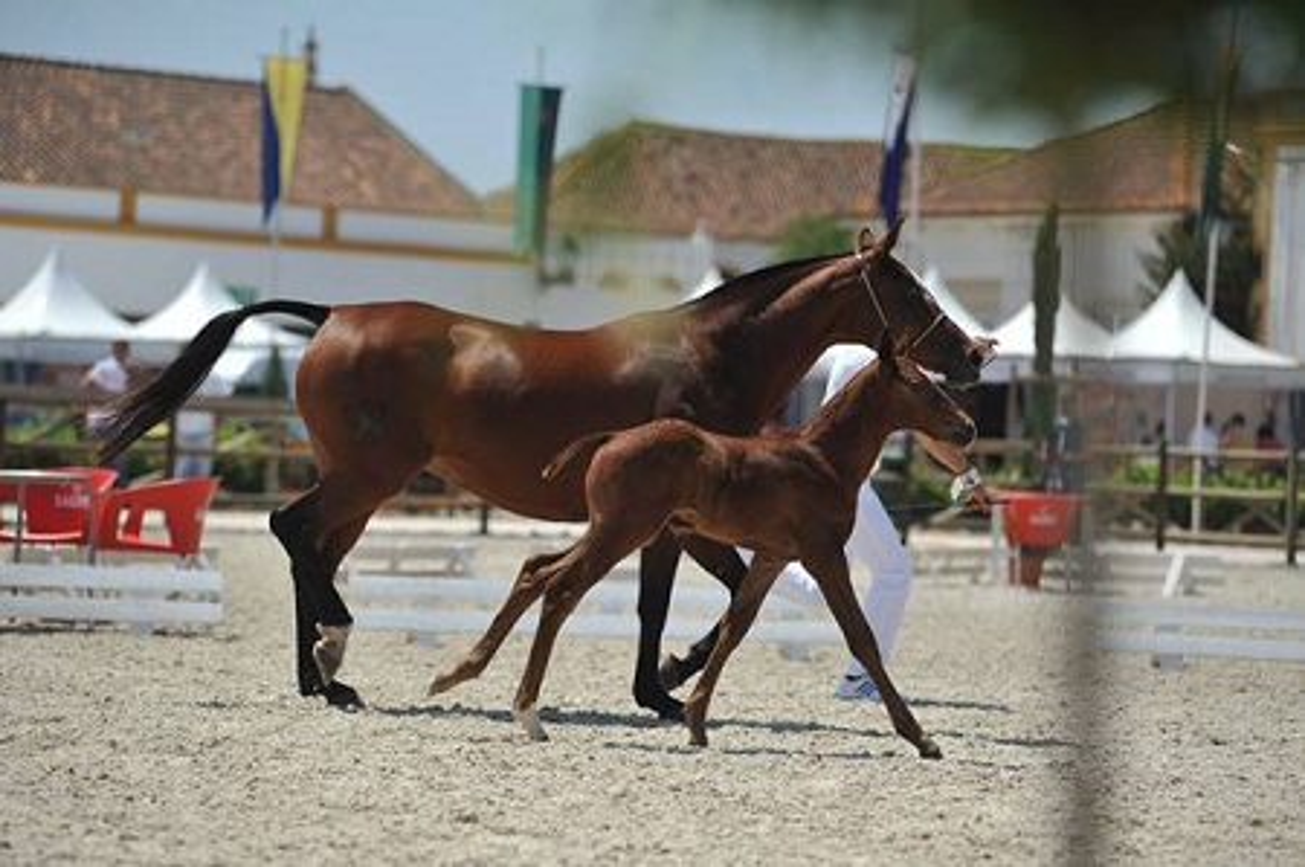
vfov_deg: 9.4
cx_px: 652
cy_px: 434
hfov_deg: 14.2
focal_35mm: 145
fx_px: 5250
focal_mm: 145
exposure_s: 1/2500
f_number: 4
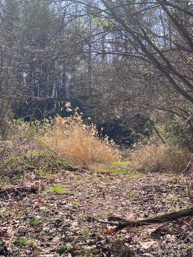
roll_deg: -1.3
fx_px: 401
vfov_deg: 35.5
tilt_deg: +6.1
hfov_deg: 27.0
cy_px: 127
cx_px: 94
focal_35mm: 54
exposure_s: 1/648
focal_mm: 6
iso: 20
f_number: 2
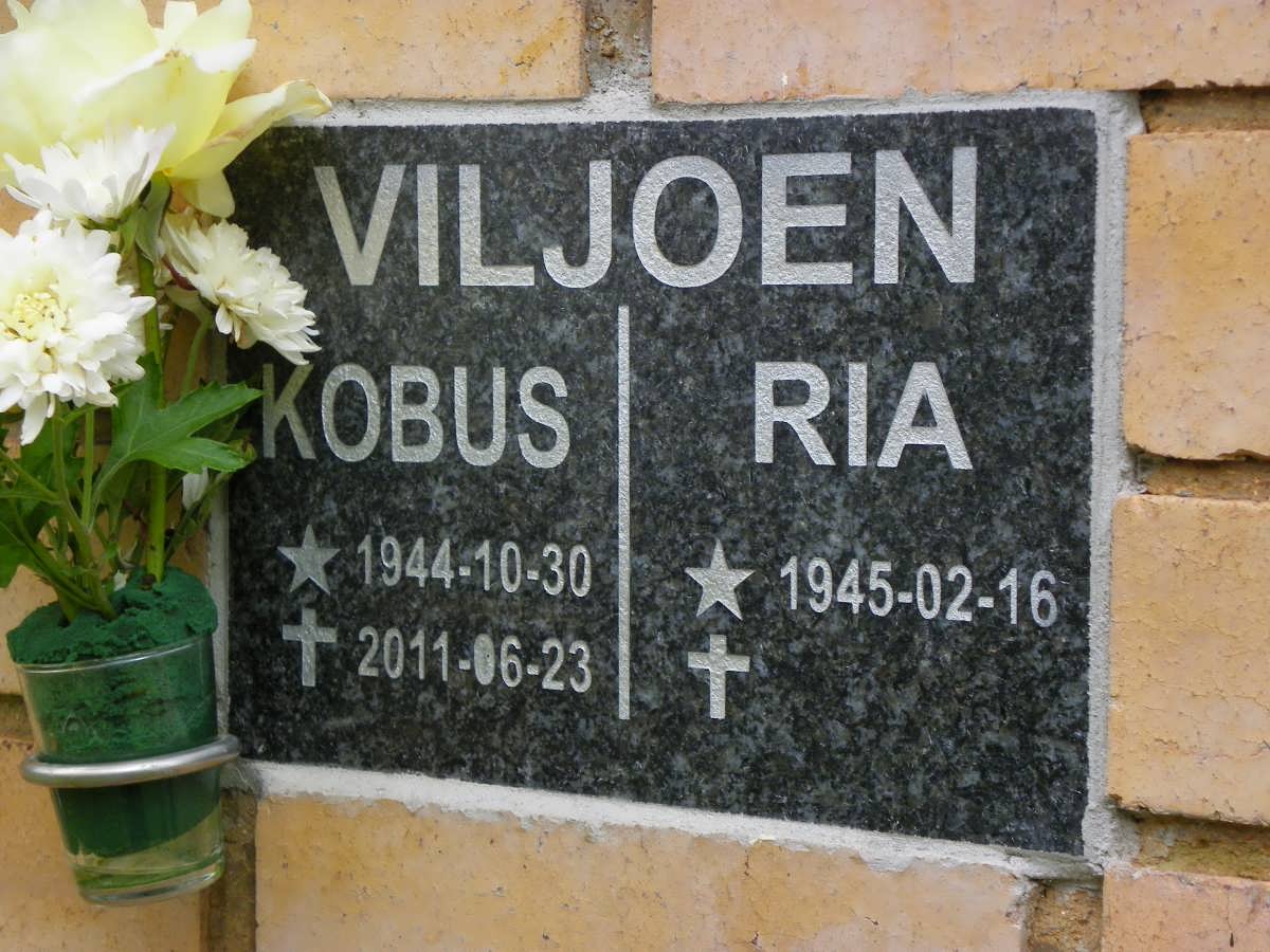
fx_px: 3119
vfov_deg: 17.4
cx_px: 635
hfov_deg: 23.0
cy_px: 476
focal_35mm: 85
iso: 80
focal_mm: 15.1
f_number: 4
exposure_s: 1/60
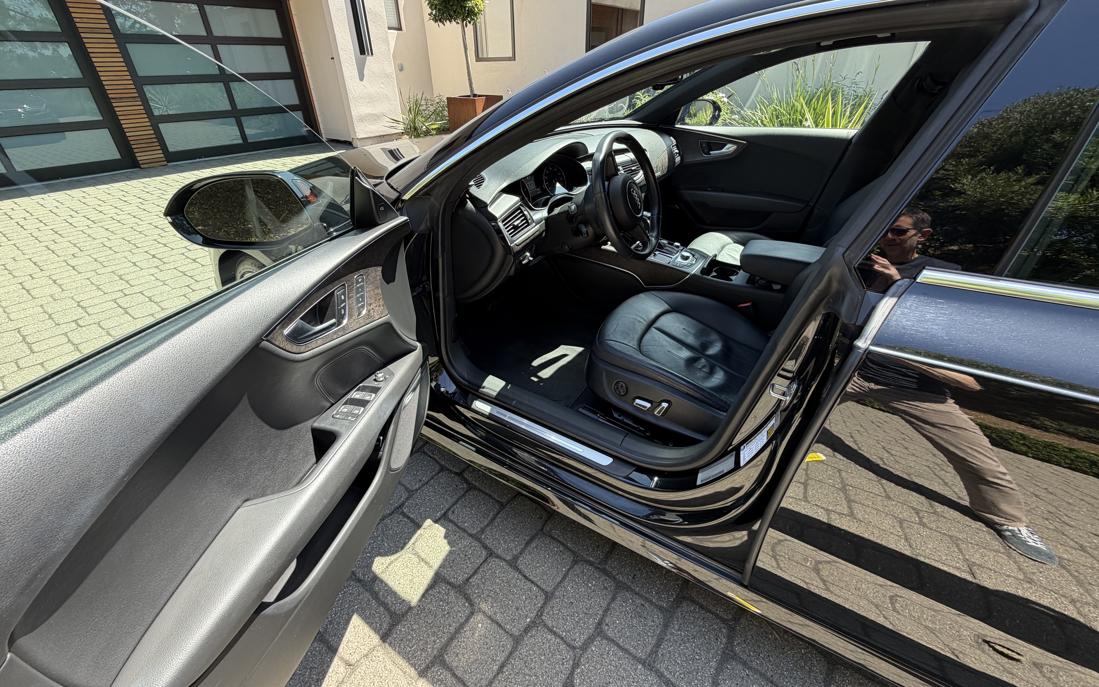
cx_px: 545
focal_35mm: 15
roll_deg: +2.1
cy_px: 326
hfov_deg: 101.5
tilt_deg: -29.8
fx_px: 449
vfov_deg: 74.7
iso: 40
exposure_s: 1/175
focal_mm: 2.22
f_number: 2.2
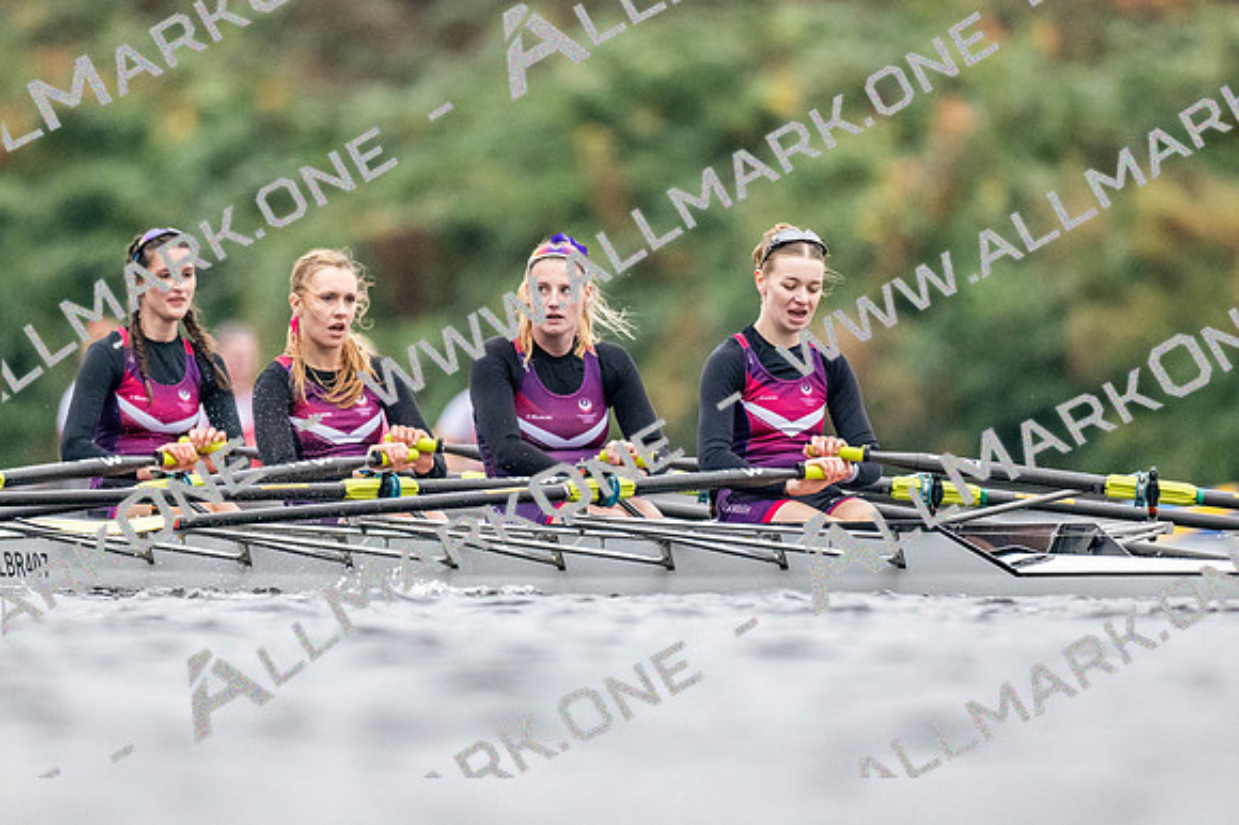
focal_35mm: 900
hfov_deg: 2.3
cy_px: 412
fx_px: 30956
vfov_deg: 1.5
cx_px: 620
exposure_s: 1/2500
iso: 3600
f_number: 4
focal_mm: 600
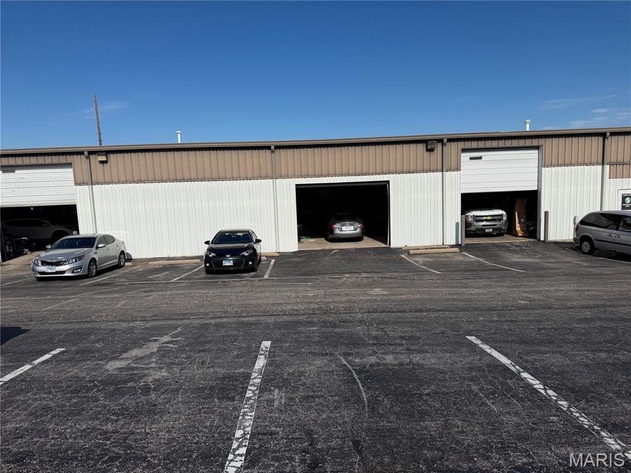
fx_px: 437
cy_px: 236
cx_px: 316
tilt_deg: -8.1
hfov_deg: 71.6
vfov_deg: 56.8
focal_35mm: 24
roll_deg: +3.1
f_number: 1.78
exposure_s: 1/9091
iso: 80
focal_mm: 6.76
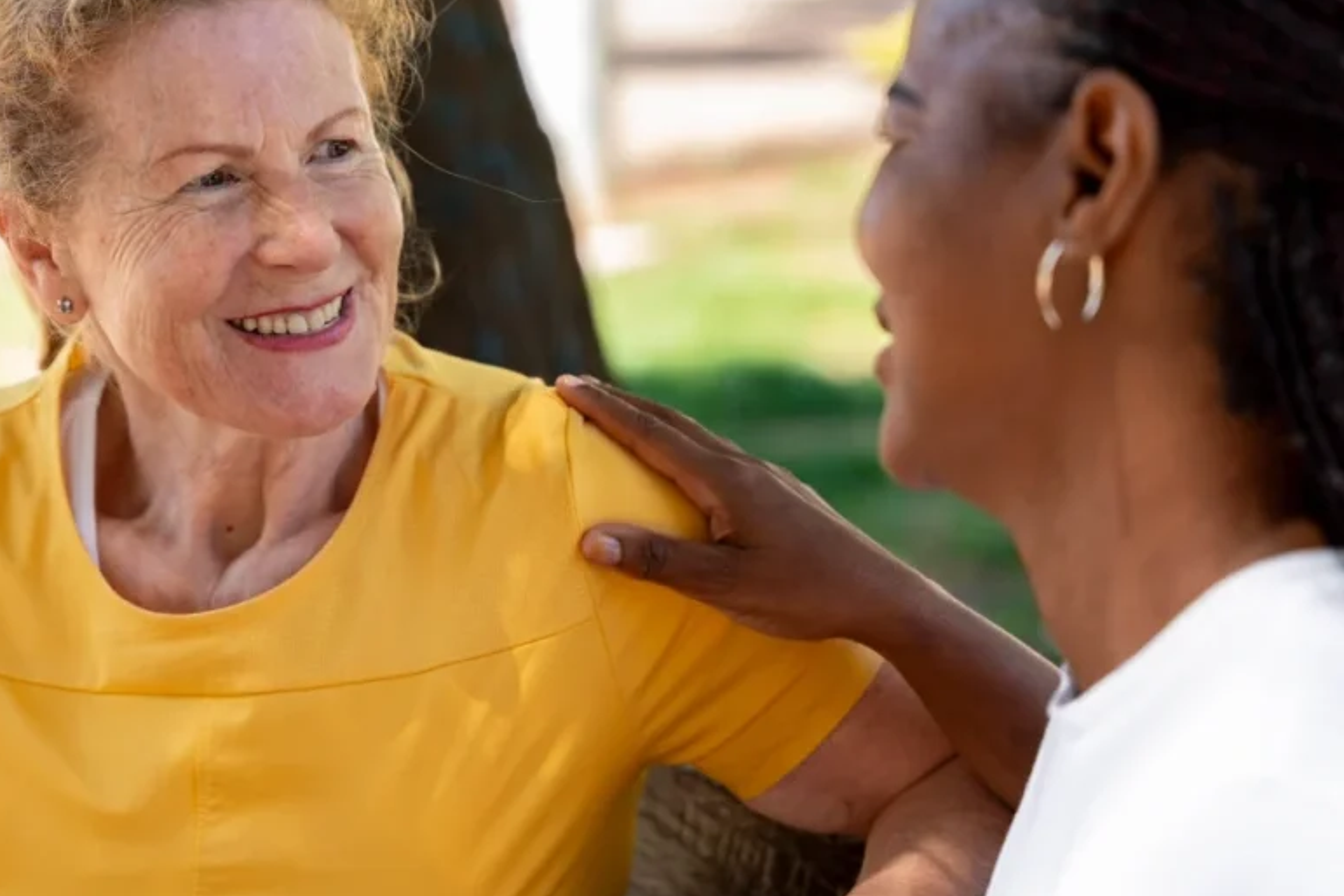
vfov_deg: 14.7
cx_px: 577
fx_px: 3472
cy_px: 351
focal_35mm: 93
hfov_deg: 21.9
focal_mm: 70
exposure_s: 1/640
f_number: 2.8
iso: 250
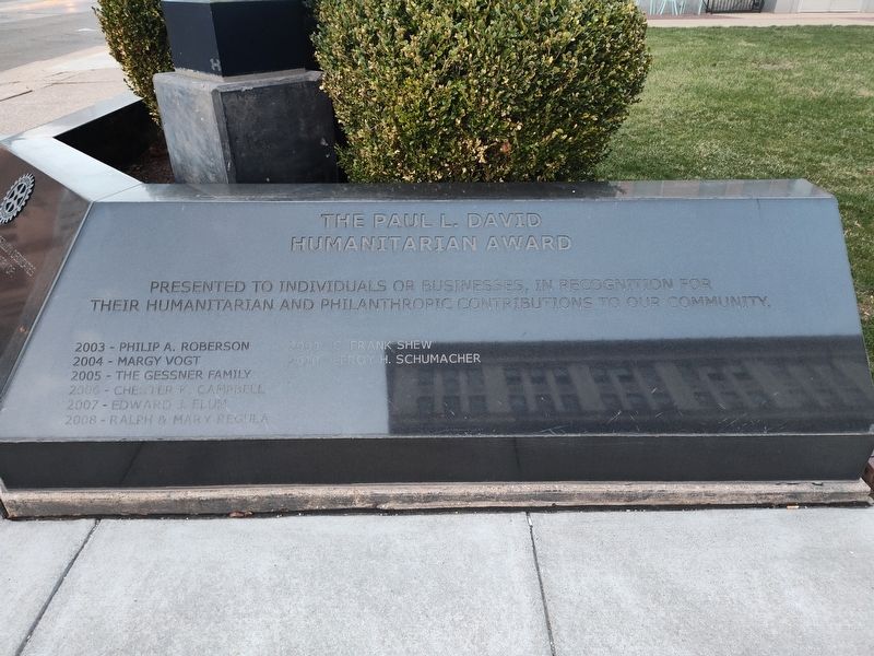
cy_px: 328
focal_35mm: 23
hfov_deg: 73.9
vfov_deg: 58.9
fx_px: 581
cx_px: 437
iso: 1675
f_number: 1.8
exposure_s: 1/60
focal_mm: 5.56
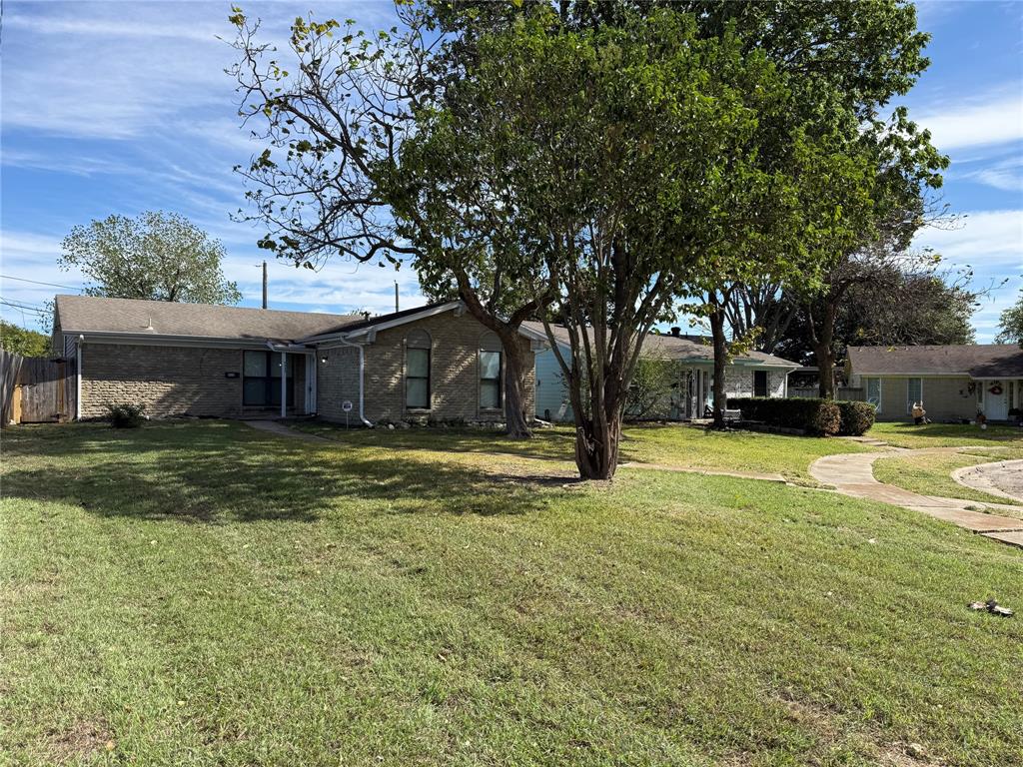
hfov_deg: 71.6
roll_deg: -0.9
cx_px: 512
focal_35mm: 24
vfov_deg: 56.8
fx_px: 709
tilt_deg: +0.9
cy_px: 384
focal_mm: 6.76
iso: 80
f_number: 1.78
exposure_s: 1/3021
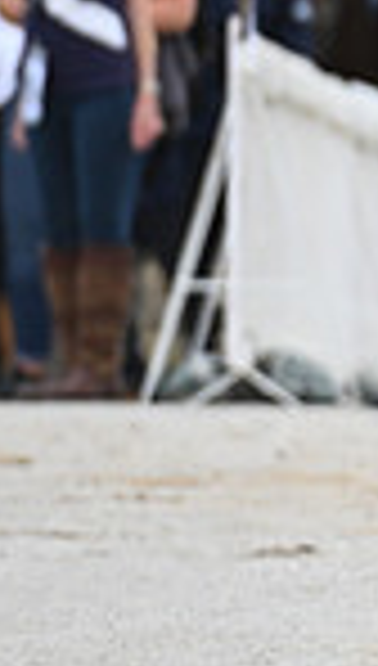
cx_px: 891
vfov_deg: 1.3
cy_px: 74
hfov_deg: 0.7
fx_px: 28972
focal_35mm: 1637
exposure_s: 1/1600
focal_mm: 400
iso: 560
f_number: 5.6
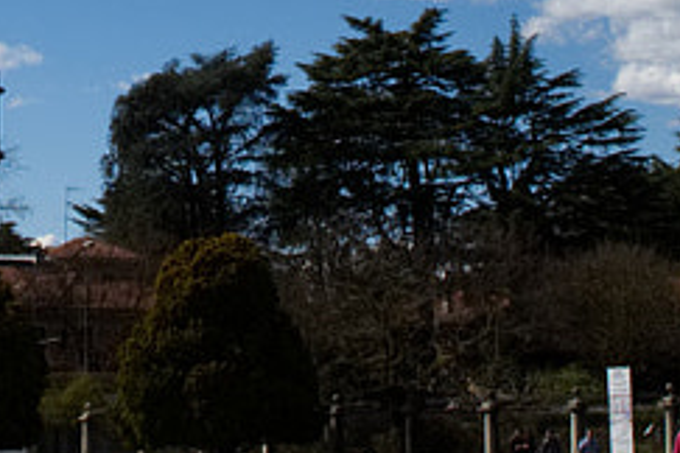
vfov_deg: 8.4
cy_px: -323
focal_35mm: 158
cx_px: 45
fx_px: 2984
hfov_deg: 12.9
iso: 160
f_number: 8
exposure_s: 1/1250
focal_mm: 24
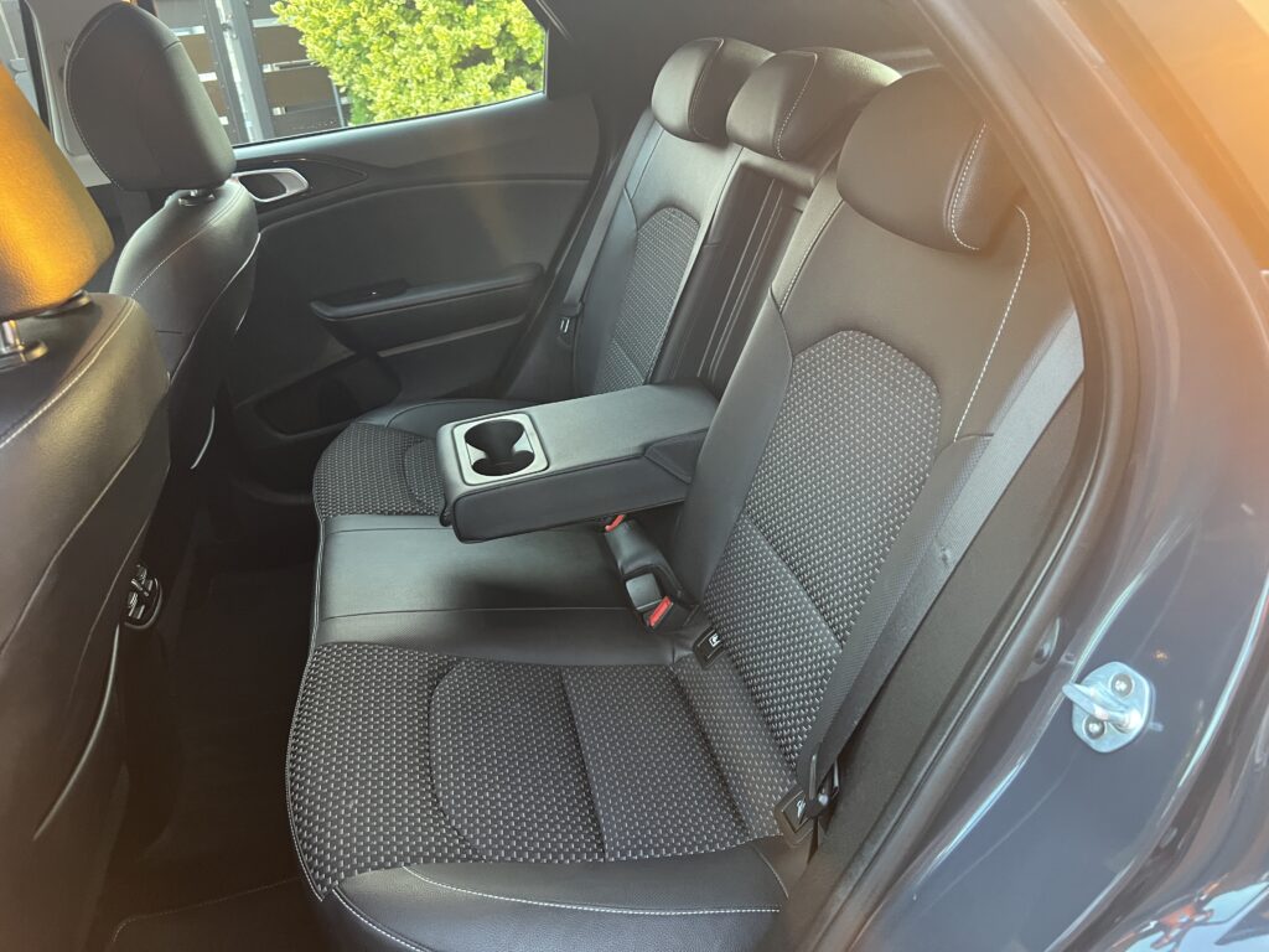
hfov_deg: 67.3
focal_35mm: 26
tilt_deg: -27.2
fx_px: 953
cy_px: 476
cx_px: 634
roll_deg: +3.5
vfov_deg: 53.1
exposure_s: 1/60
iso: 400
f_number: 1.5
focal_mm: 5.7
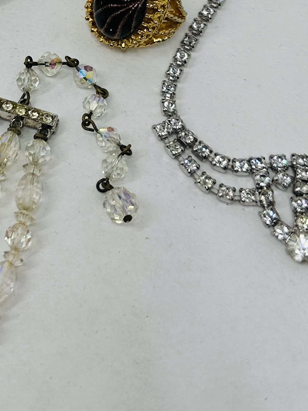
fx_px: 961
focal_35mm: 81
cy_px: -42
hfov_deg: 17.6
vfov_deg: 22.7
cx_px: -24
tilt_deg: -52.3
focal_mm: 6.86
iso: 80
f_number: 1.78
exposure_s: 1/1304
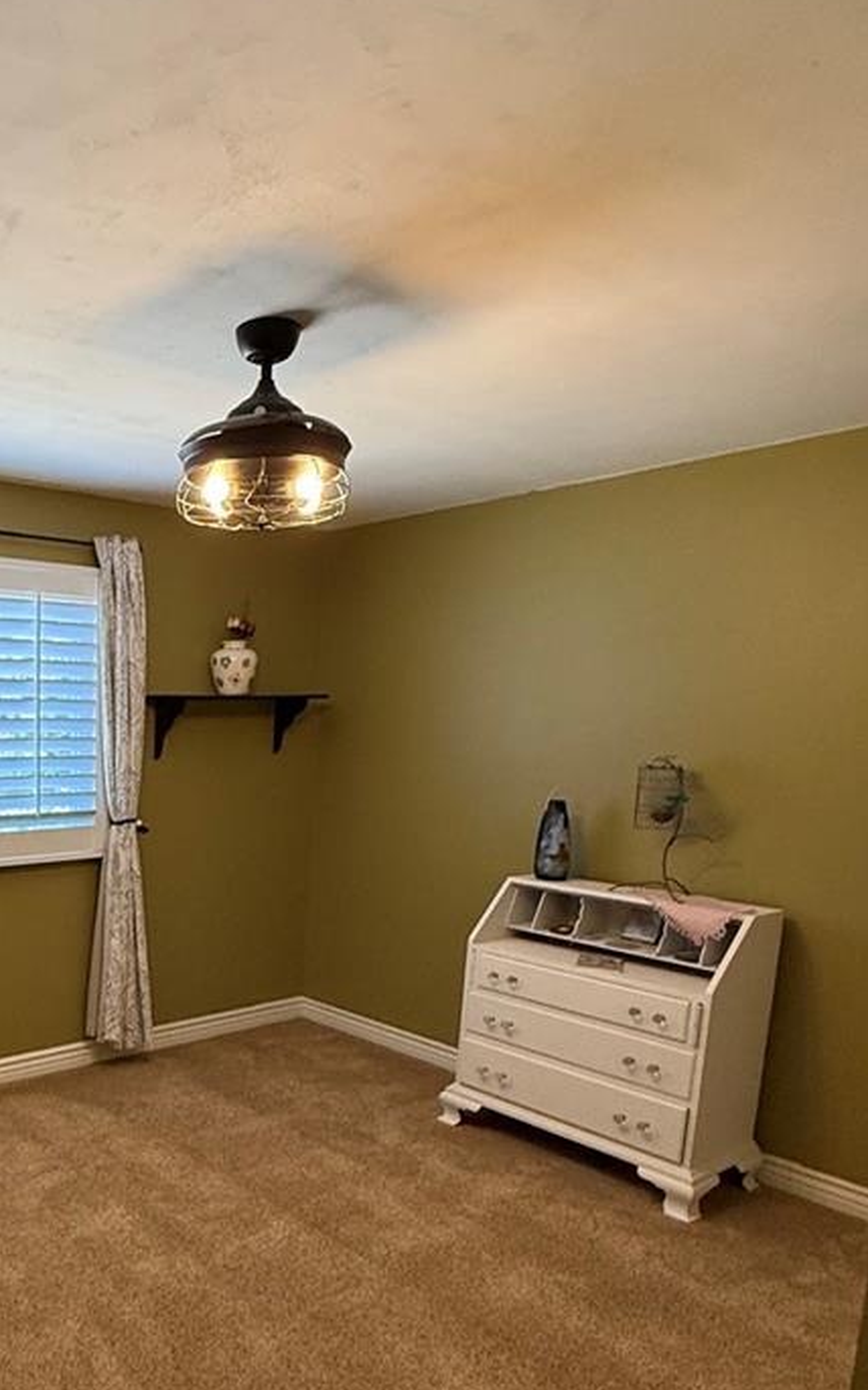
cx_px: 97
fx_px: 984
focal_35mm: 26
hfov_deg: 43.7
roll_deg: -1.3
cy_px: 897
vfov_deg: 68.9
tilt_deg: -10.6
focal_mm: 2.22
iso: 400
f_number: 2.2
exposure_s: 1/120
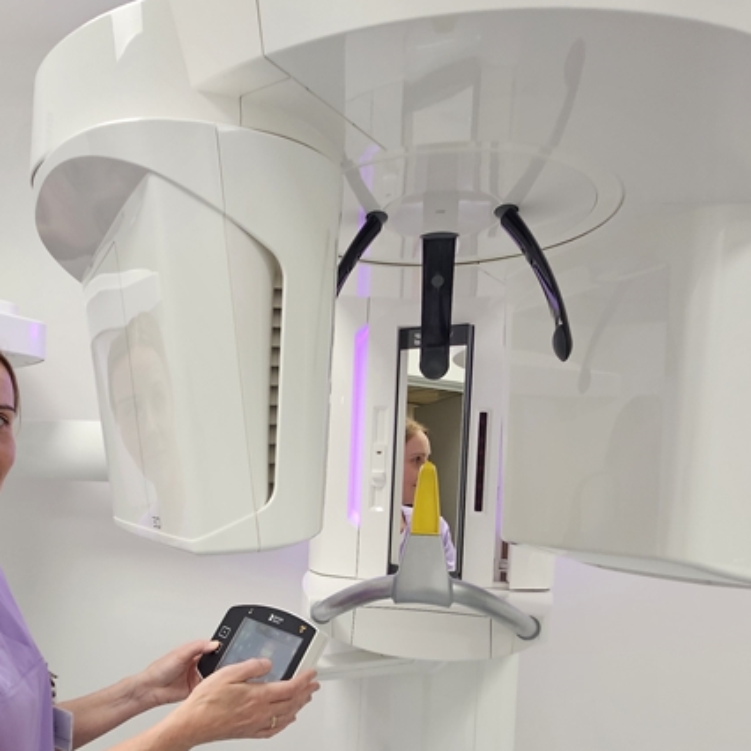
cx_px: 259
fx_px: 663
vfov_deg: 58.0
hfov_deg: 57.9
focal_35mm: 27
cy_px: 487
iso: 80
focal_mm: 2.2
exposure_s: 1/60
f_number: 2.2
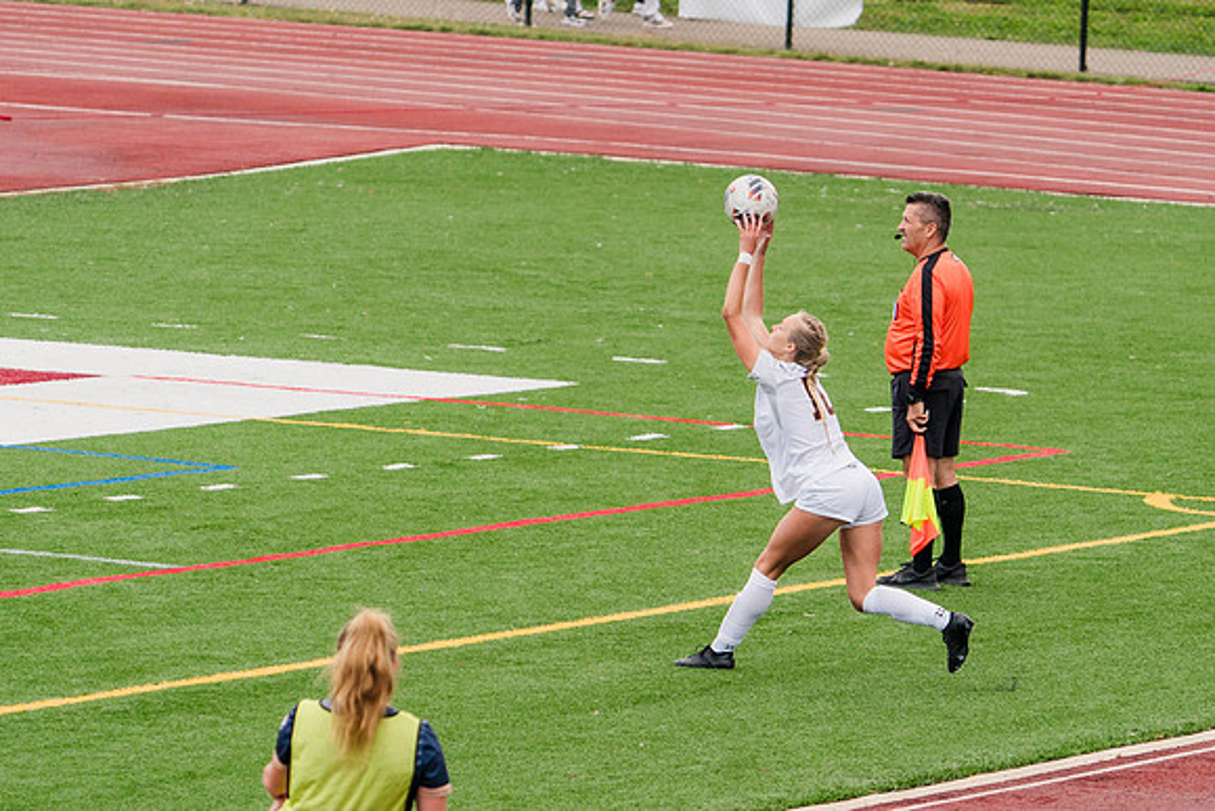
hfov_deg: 6.6
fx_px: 10518
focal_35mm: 312
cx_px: 727
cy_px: 368
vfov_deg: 4.4
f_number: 5.6
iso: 640
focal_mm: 200
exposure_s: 1/1600
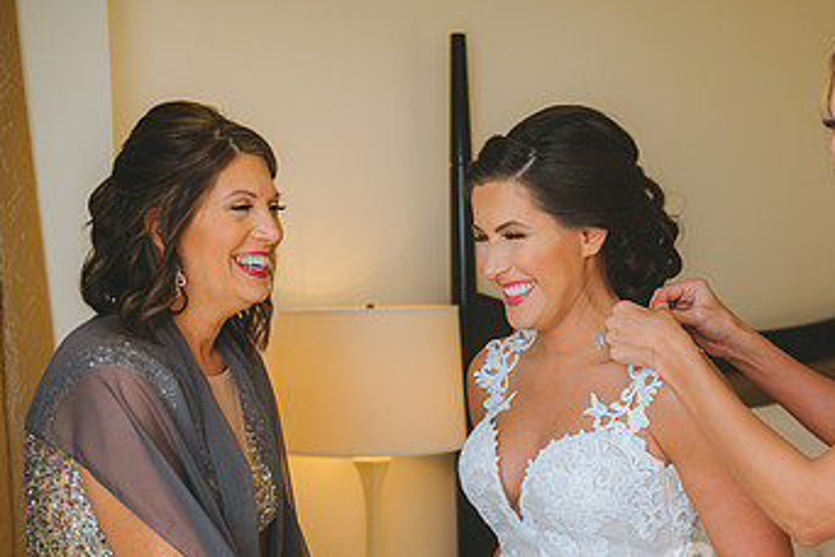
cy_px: 406
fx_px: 1415
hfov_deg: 32.5
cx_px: 571
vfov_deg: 22.1
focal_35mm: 61
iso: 640
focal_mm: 36
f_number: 2.8
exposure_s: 1/1000
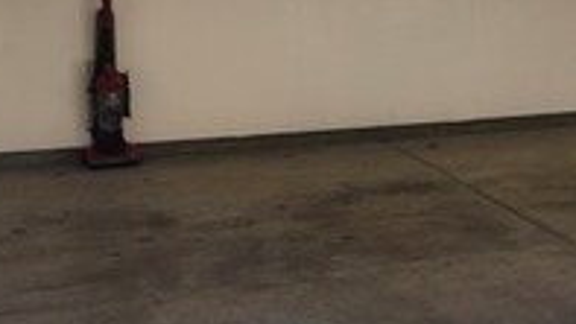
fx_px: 1299
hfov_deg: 22.4
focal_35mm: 85
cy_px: 50
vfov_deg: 14.1
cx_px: 744
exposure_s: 1/180
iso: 64
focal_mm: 6.4
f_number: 1.8
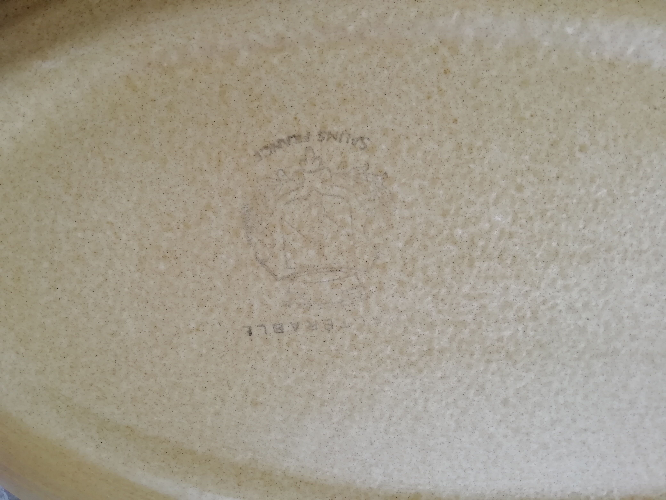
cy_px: 250
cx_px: 333
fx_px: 500
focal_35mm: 26
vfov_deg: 53.1
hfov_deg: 67.3
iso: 50
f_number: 2.2
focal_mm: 3.21
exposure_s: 1/123
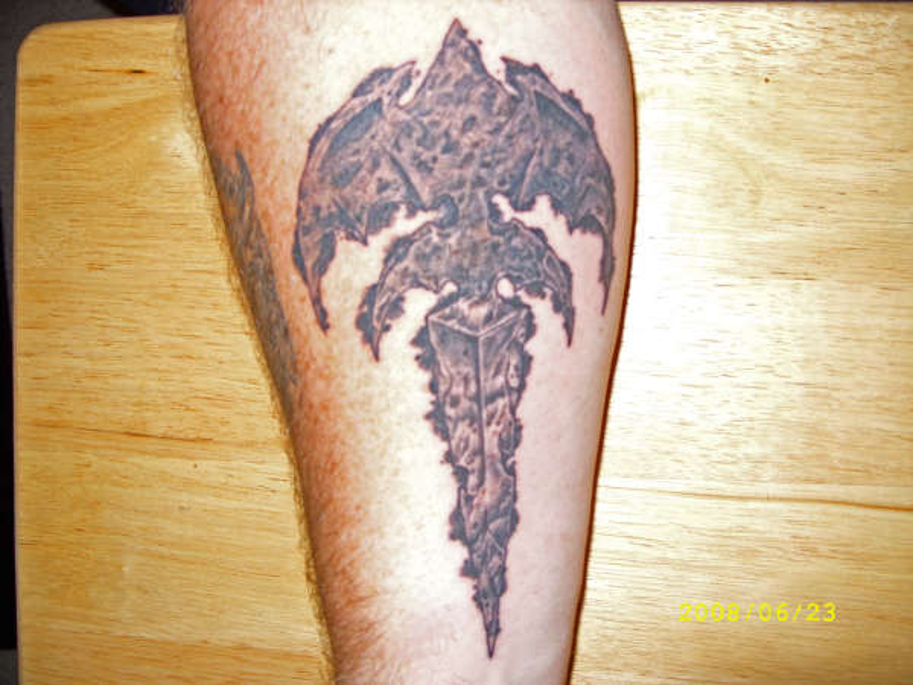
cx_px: 456
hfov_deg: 49.0
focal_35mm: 38
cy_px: 342
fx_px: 1002
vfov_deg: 37.7
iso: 50
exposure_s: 1/30
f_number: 2.8
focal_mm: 7.8
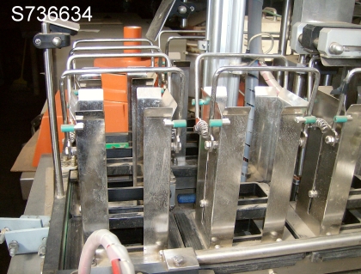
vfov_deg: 40.0
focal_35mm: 36
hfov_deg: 51.1
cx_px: 180
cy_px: 137
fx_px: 377
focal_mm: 6
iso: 200
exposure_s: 1/60
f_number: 2.8
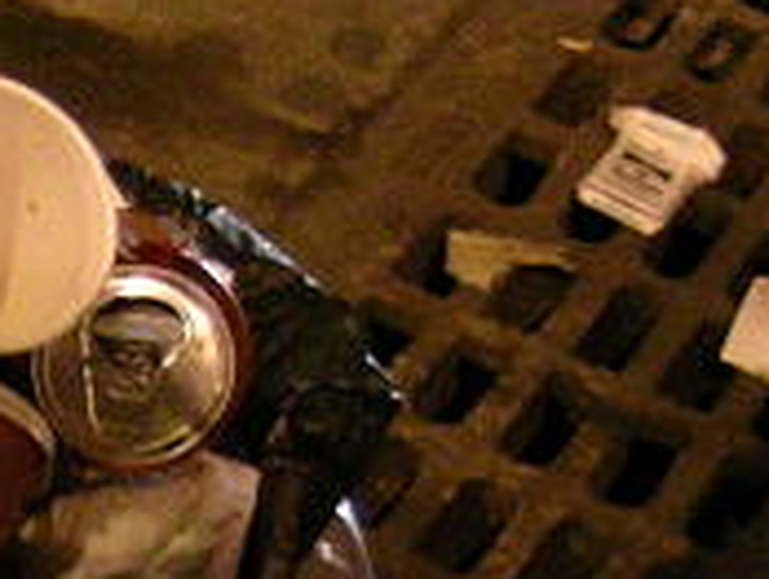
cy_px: 636
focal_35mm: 179
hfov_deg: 10.4
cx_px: -610
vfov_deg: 8.3
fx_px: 3982
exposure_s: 1/8
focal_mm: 8
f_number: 3.1
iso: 400
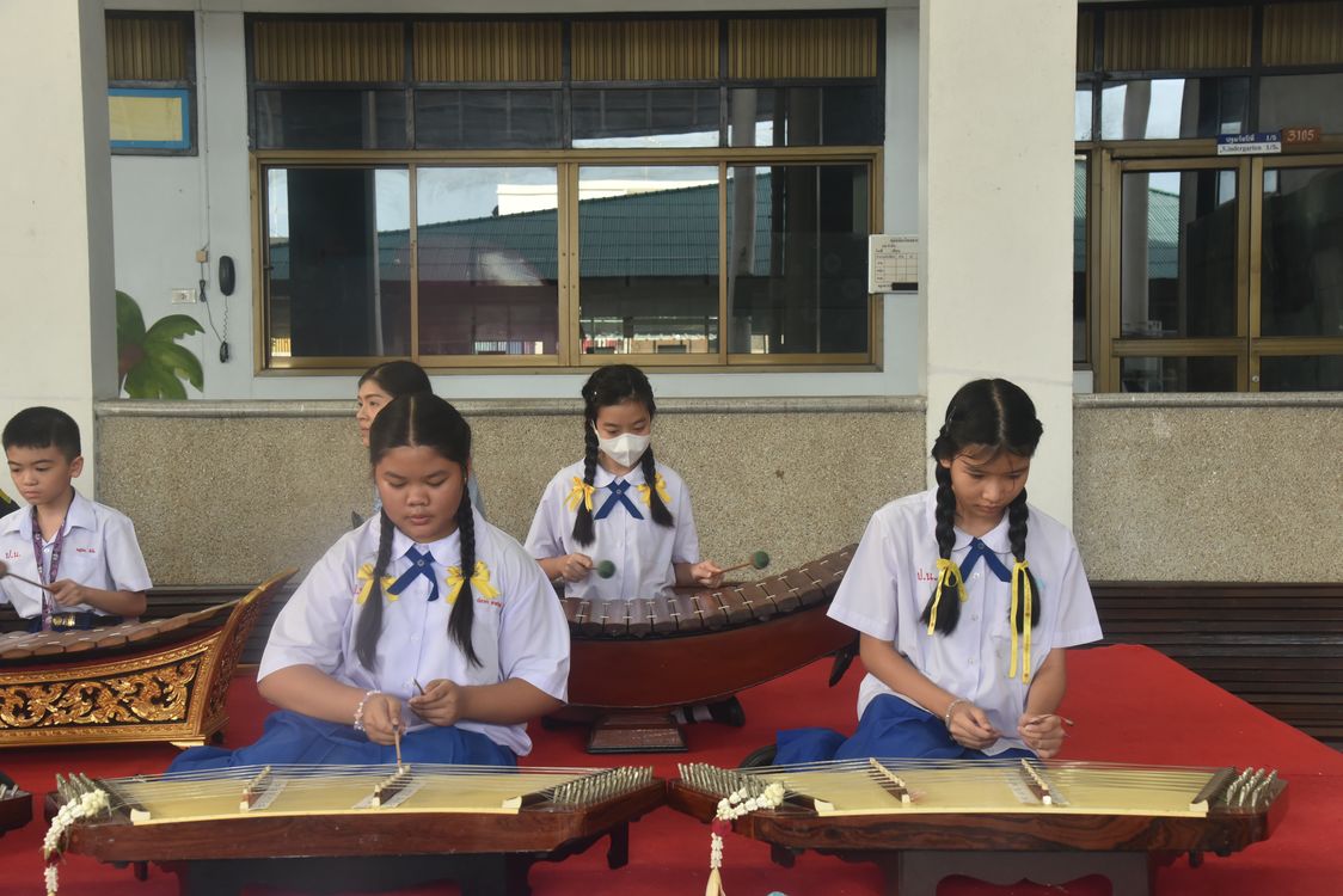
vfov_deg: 30.5
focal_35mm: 44
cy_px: 448
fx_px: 1642
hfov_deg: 44.5
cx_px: 672
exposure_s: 1/80
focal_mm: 44
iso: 1600
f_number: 5
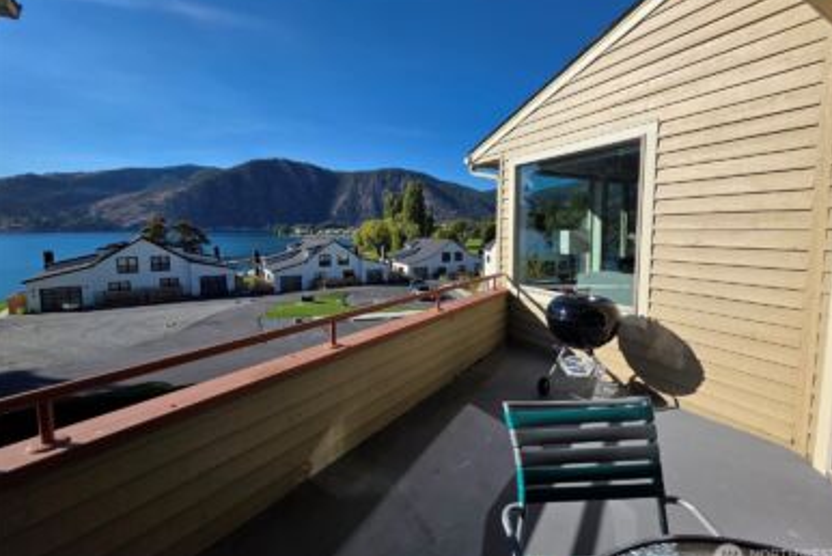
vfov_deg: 81.2
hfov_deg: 104.2
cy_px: 256
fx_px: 324
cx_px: 422
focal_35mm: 14
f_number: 1.9
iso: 40
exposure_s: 1/2614
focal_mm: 2.2
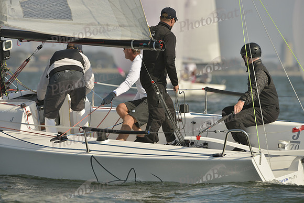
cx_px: 152
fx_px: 3378
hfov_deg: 5.2
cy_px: 102
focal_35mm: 400
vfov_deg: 3.4
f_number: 7.1
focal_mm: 400
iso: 280
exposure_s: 1/1600
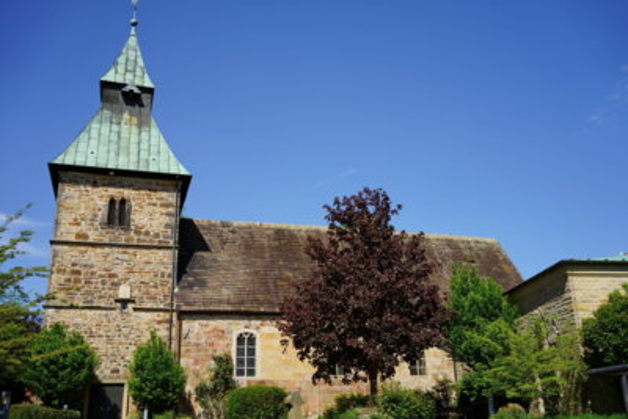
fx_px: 611
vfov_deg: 37.9
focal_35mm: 35
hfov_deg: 54.4
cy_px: 210
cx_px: 314
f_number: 7.1
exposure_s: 1/320
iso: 100
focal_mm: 35
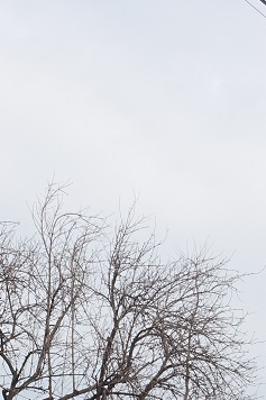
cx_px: 494
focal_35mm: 177
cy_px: 669
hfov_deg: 7.5
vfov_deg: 11.0
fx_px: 1964
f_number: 5.6
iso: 125
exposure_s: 1/400
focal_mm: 16.84
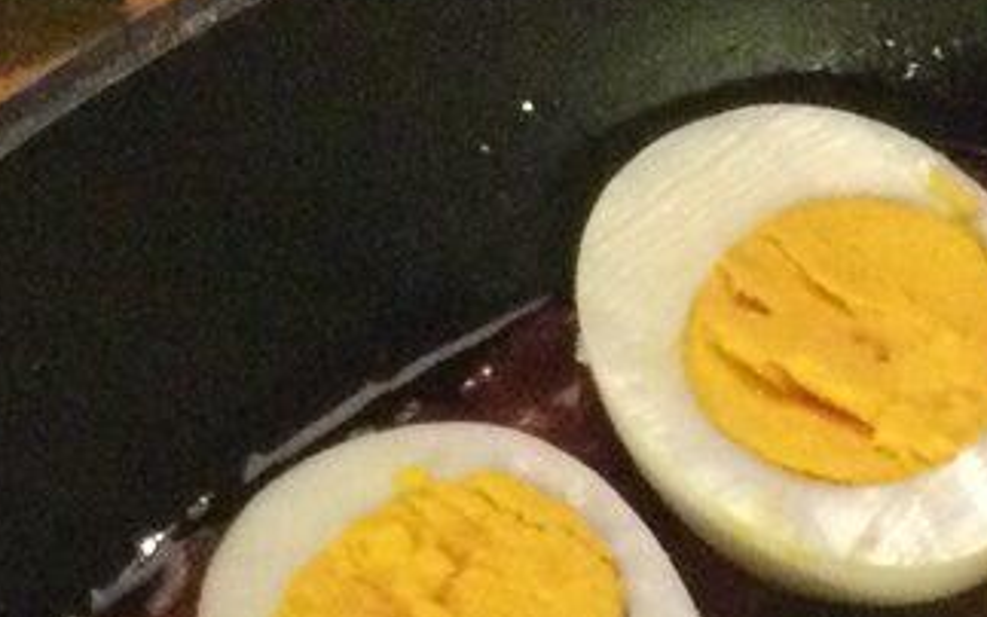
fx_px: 4466
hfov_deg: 12.4
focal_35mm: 166
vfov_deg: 7.7
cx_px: 1125
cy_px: 1042
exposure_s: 1/17
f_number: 2.4
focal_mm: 3.3
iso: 400
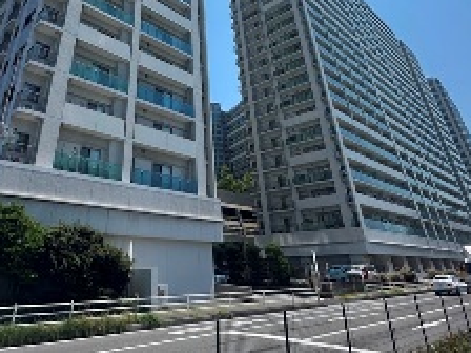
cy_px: 42
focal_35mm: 25
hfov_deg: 68.3
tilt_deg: +32.8
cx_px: 177
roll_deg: +2.7
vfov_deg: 49.5
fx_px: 340
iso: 50
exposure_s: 1/2053
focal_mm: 2.22
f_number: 2.2
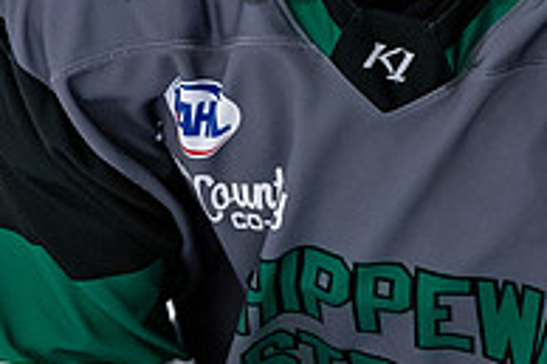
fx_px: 13648
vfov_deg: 1.5
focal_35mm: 899
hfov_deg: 2.3
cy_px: -32
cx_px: 268
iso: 2500
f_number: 3.5
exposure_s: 1/800
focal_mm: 200
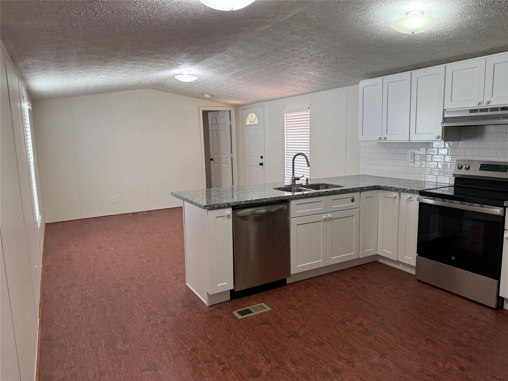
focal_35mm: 24
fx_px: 352
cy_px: 190
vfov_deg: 56.8
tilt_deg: -5.2
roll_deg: +1.4
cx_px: 254
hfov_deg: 71.6
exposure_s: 1/120
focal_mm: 6.76
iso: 200
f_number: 1.78
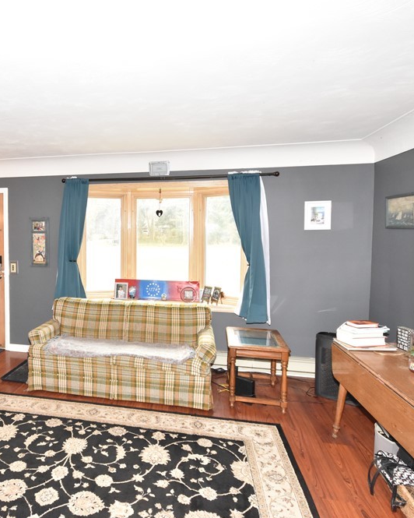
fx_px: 352
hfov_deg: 58.1
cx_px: 109
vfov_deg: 72.6
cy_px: 248
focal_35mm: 23
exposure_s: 1/60
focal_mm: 10
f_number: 5.6
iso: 1400
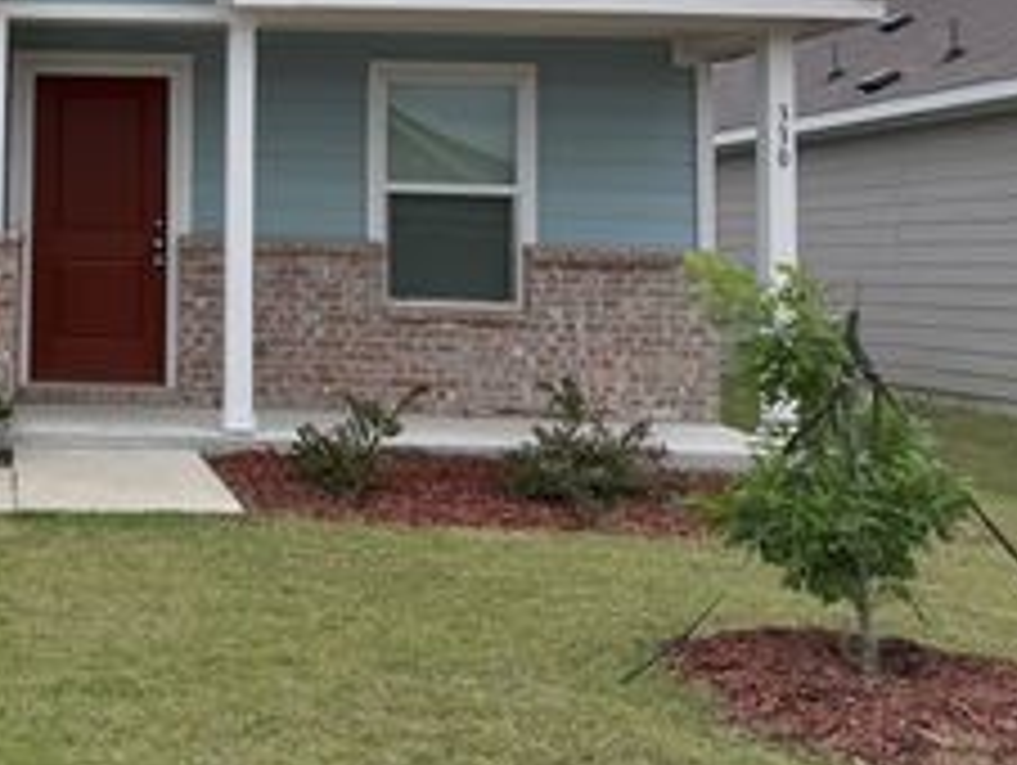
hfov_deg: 33.2
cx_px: 9
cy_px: 115
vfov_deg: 26.9
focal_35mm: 53
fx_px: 1559
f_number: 1.78
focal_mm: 6.76
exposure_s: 1/813
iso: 80
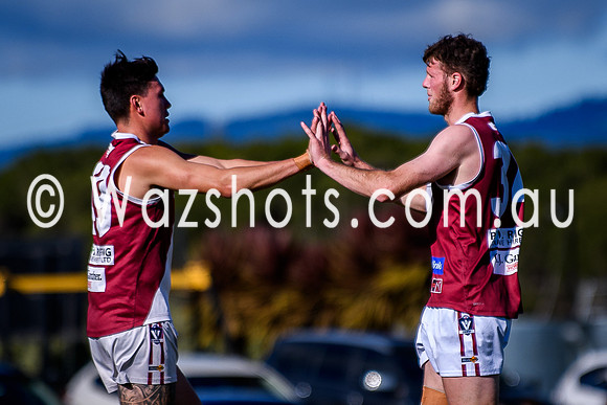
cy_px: 286
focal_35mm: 736
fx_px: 12406
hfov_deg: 2.8
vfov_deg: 1.9
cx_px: 343
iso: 100
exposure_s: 1/3200
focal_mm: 200
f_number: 2.8
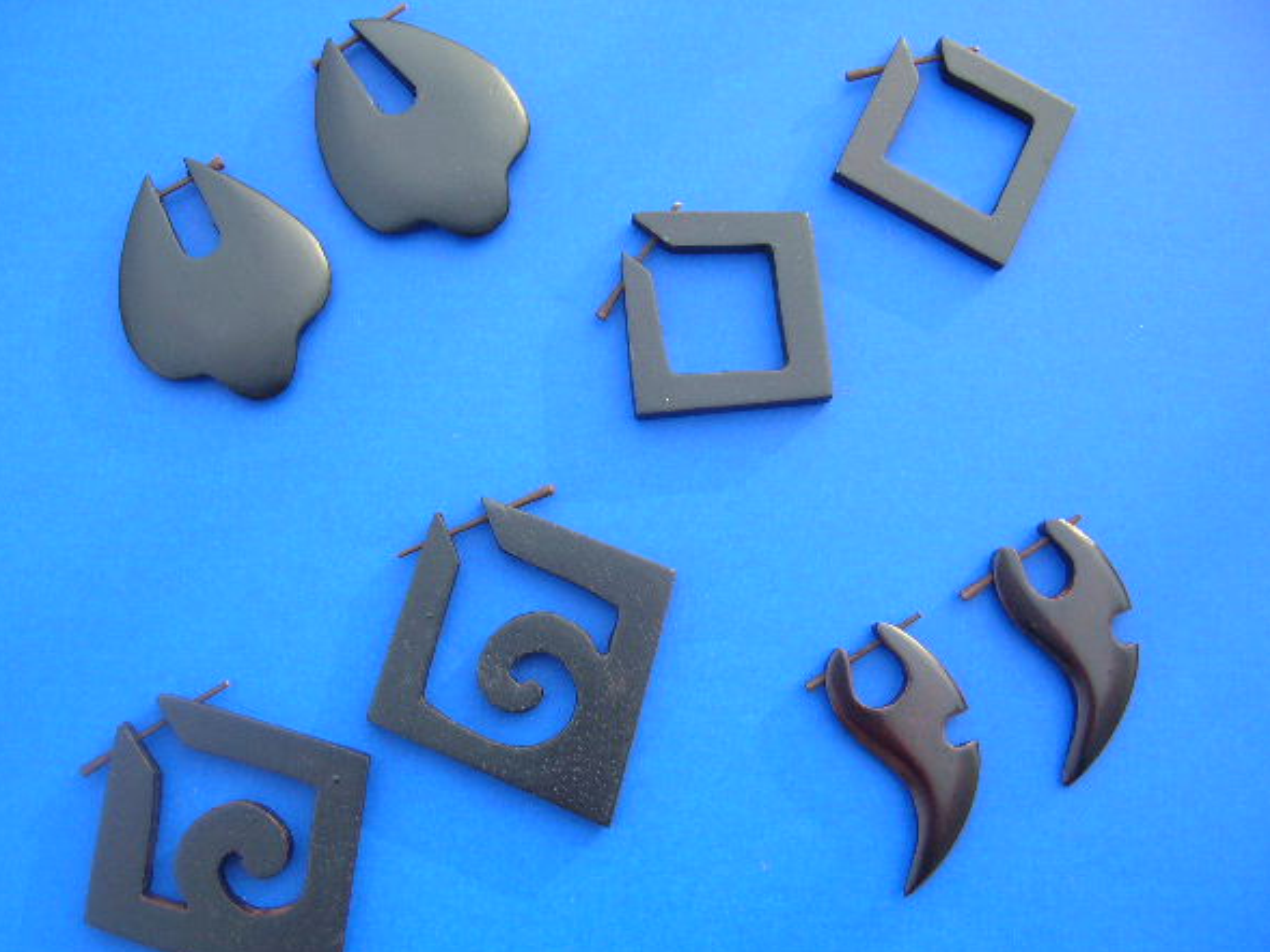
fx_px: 1394
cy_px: 498
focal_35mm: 38
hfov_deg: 49.0
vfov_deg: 37.7
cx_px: 608
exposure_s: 1/89
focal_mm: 5.8
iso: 50
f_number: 2.8
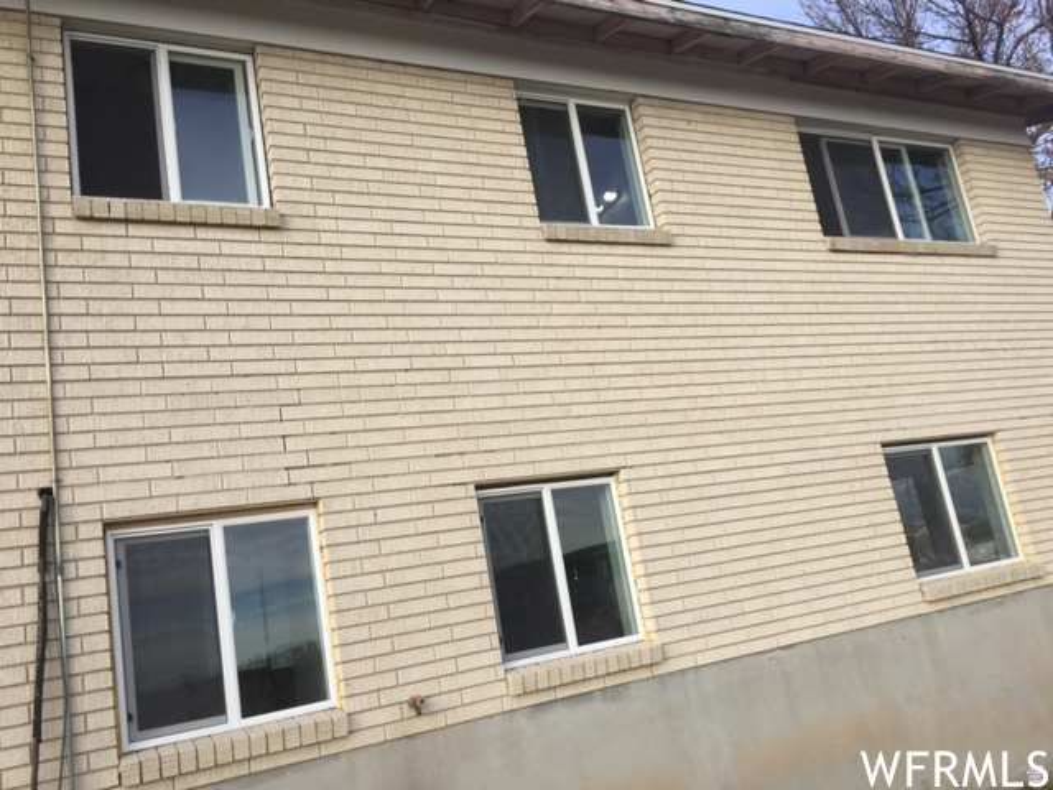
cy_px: 395
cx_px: 526
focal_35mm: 29
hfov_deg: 61.7
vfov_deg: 48.2
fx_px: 882
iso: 32
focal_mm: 4.15
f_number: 2.2
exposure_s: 1/706
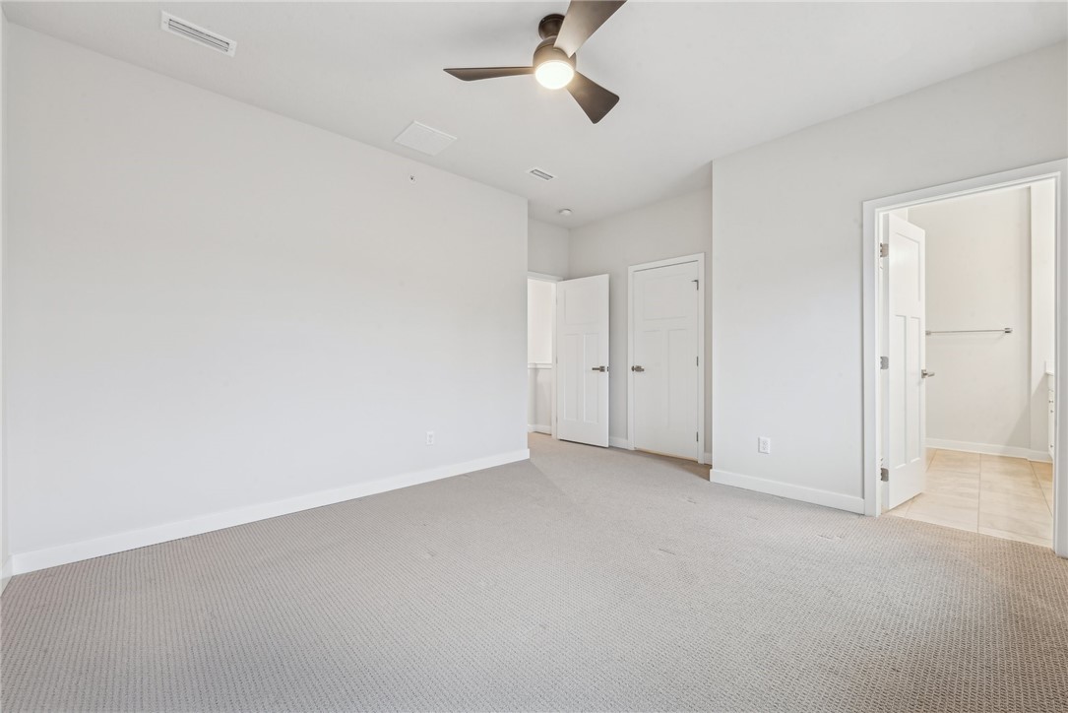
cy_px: 356
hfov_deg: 104.2
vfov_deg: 81.2
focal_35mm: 14
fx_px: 415
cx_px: 534
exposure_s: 1/2
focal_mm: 14
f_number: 11
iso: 50
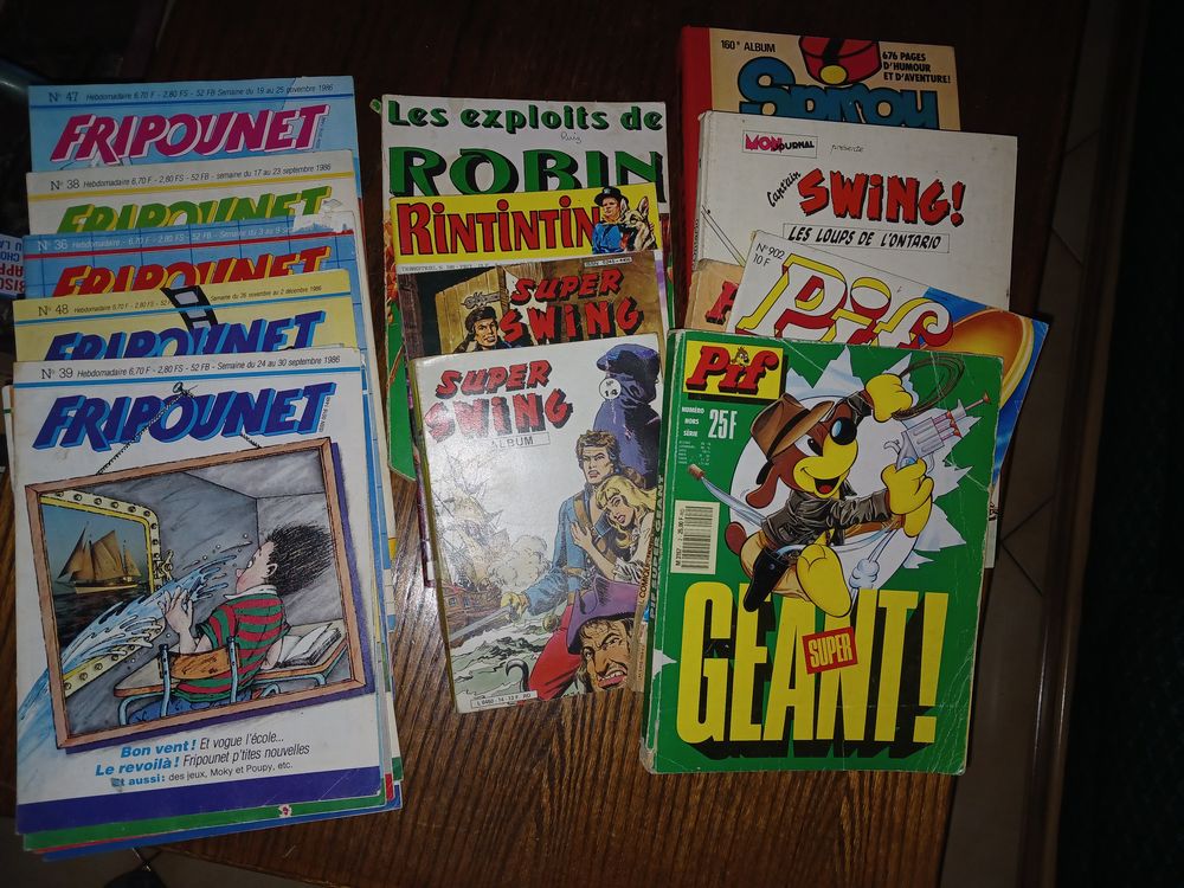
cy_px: 444
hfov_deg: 65.3
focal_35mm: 27
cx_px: 592
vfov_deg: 51.4
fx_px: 924
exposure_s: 1/50
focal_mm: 4
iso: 100
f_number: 1.8
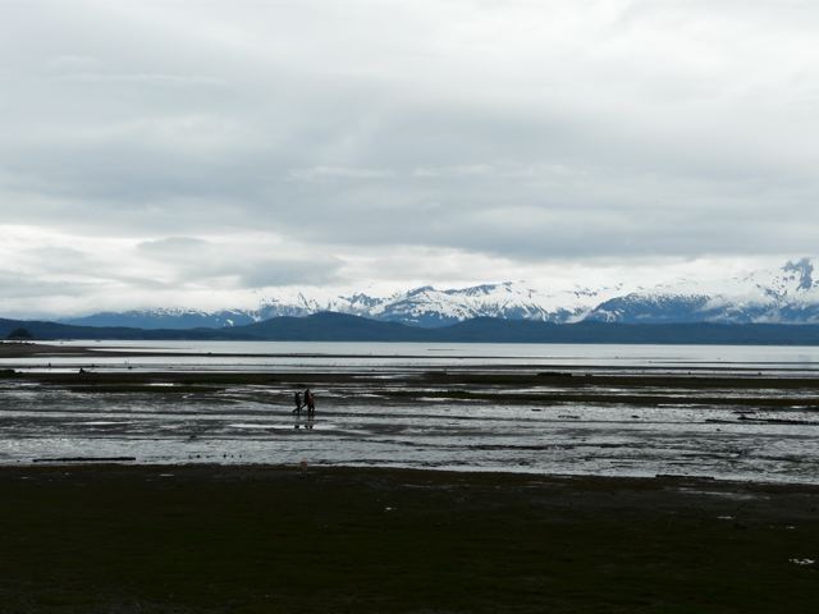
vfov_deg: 22.3
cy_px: 307
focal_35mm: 66
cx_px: 410
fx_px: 1562
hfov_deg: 29.4
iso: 100
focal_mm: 10.8
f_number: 5.6
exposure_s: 1/400
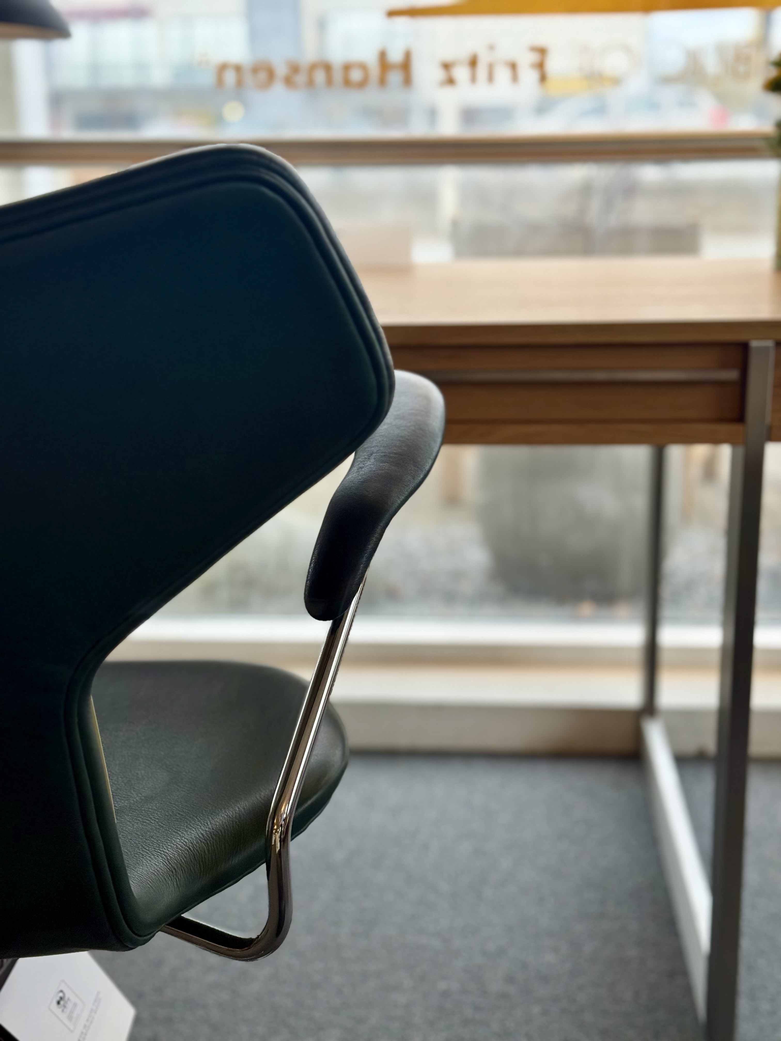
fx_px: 1444
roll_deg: +0.6
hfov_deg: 30.3
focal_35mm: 48
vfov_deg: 39.7
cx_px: 390
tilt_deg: -14.1
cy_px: 520
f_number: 1.78
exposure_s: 1/499
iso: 100
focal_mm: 6.76
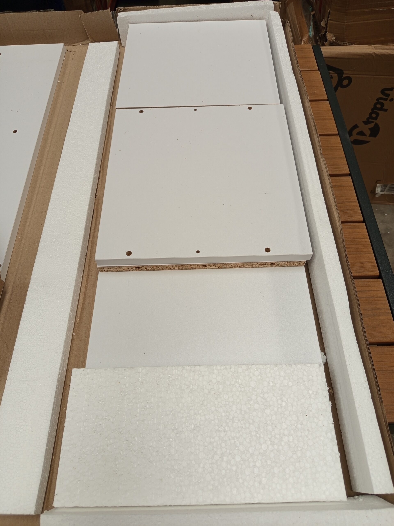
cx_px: 197
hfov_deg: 56.8
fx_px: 364
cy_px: 263
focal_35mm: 24
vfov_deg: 71.6
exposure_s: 1/100
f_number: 1.7
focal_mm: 5.24
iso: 86
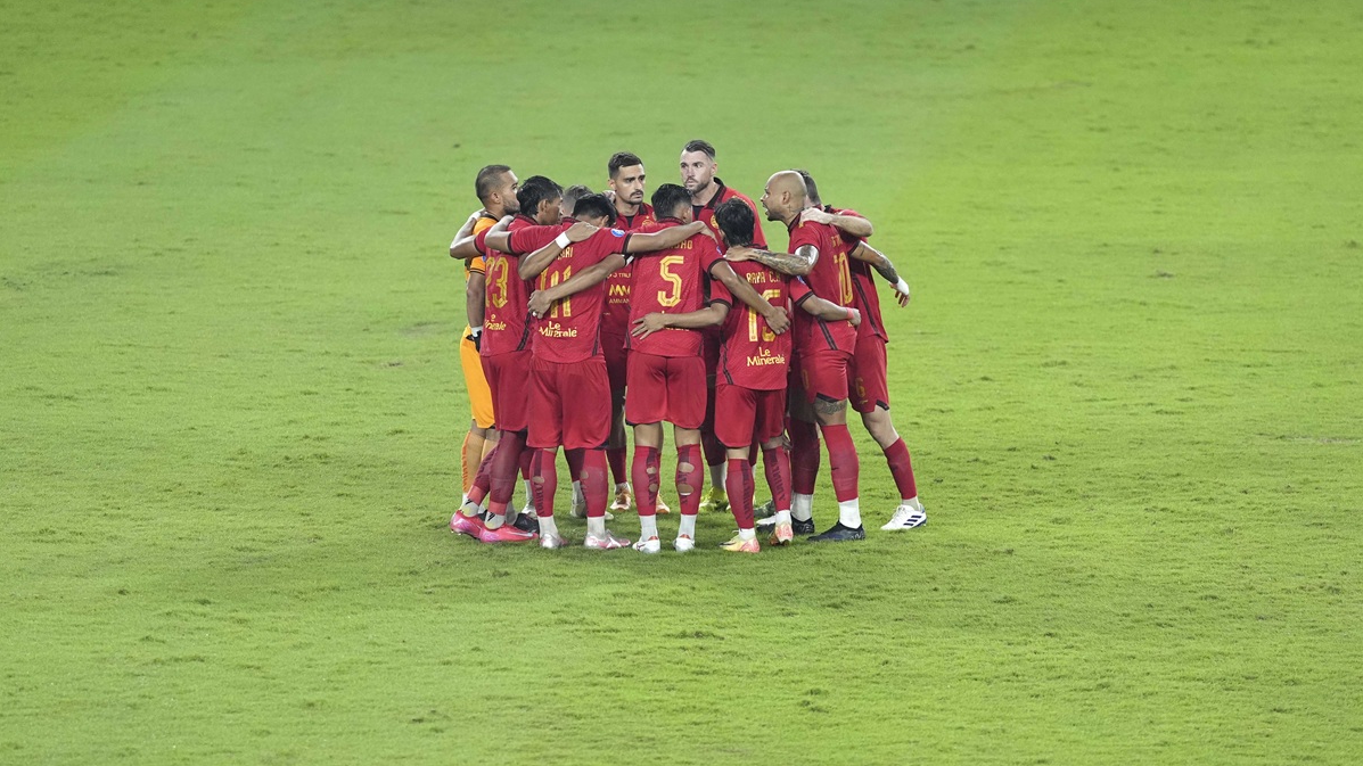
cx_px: 681
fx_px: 11383
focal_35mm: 315
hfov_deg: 6.9
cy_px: 439
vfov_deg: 3.9
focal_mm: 300
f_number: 2.8
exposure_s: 1/2000
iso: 4000
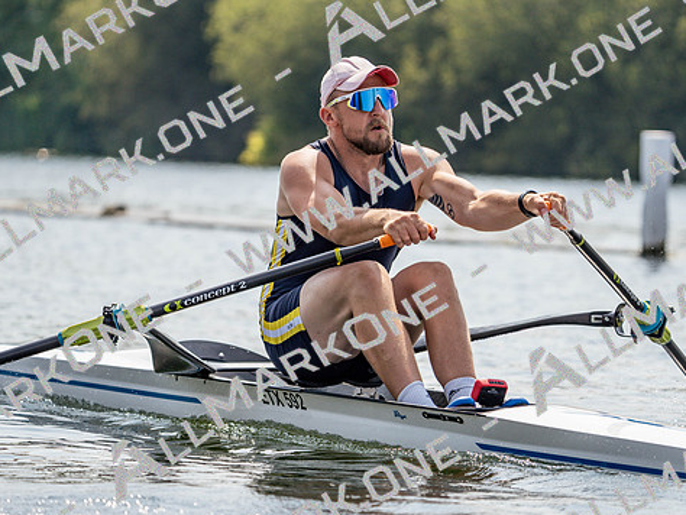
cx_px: 405
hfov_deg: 6.3
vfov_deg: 4.8
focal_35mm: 313
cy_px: 278
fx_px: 6206
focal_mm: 266
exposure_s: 1/1600
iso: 160
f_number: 5.6
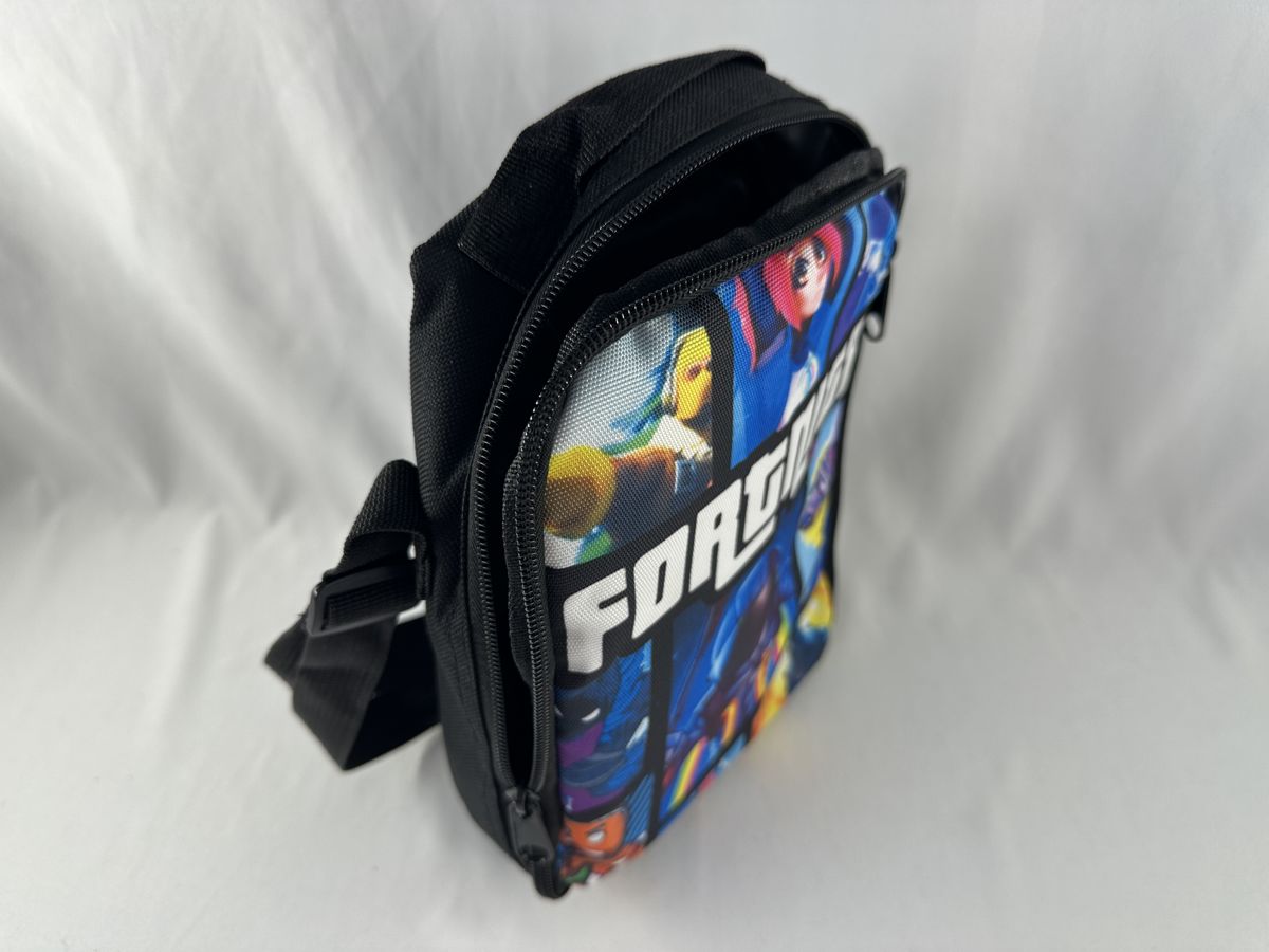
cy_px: 476
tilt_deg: -38.6
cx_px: 634
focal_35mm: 24
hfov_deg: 71.6
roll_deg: +2.2
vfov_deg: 56.8
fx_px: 880
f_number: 1.78
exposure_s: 1/171
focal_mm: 6.86
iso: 64
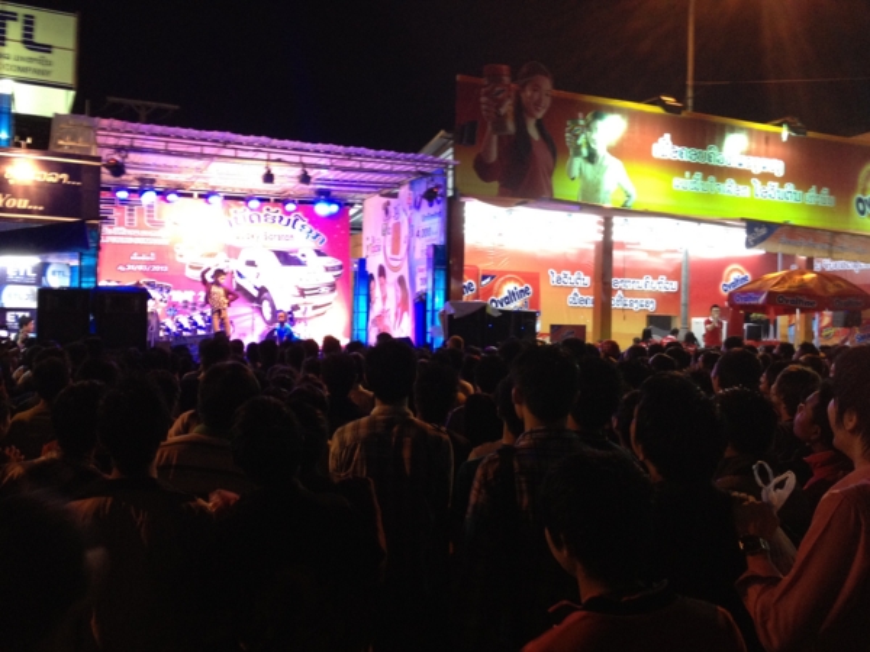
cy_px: 326
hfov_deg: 52.6
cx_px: 435
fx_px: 880
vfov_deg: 40.7
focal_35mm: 35
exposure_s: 1/20
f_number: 2.4
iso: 200
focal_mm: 4.28
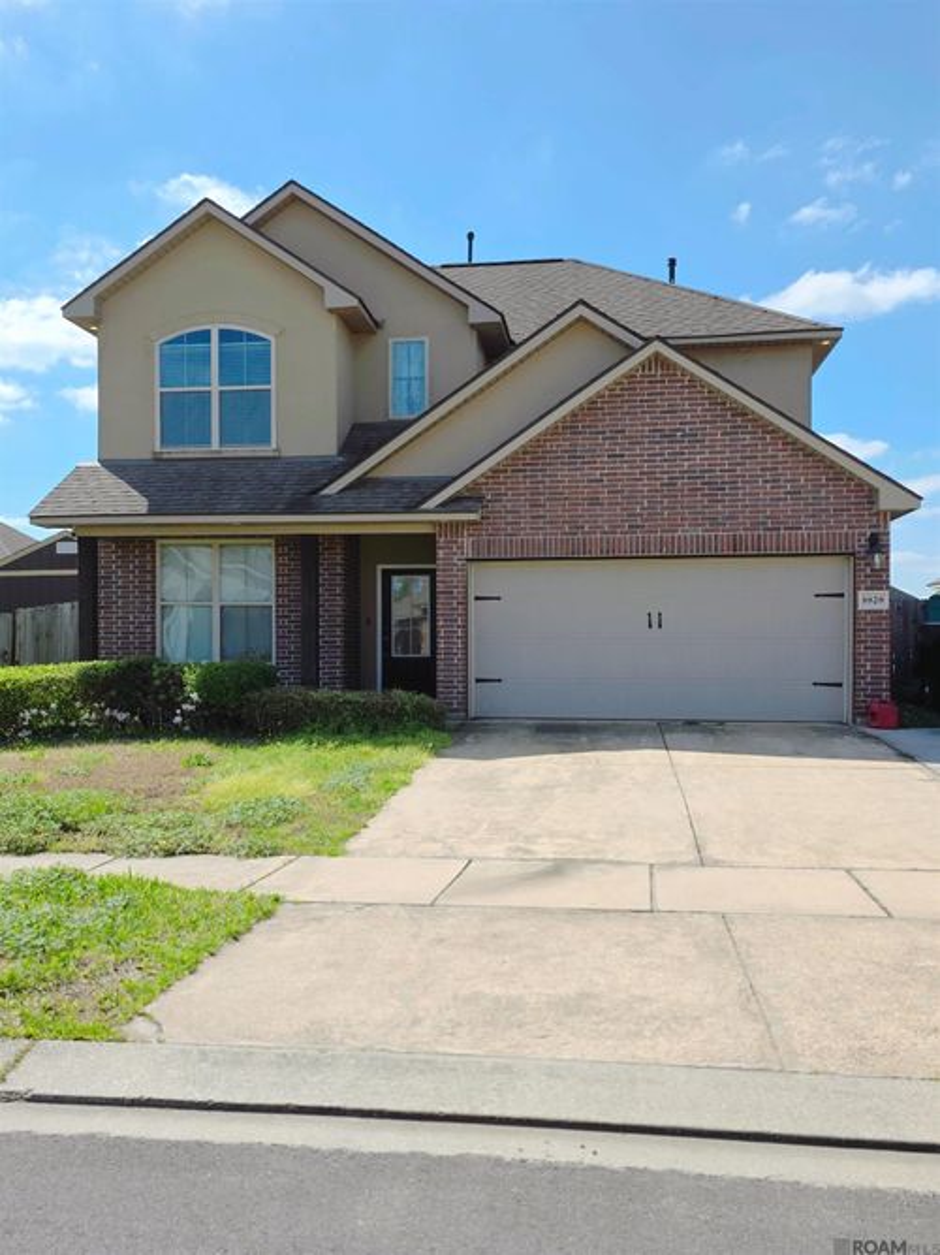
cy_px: 628
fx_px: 1050
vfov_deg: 61.7
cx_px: 470
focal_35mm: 29
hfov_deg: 48.2
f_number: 1.7
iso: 80
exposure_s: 1/10000
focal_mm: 6.3
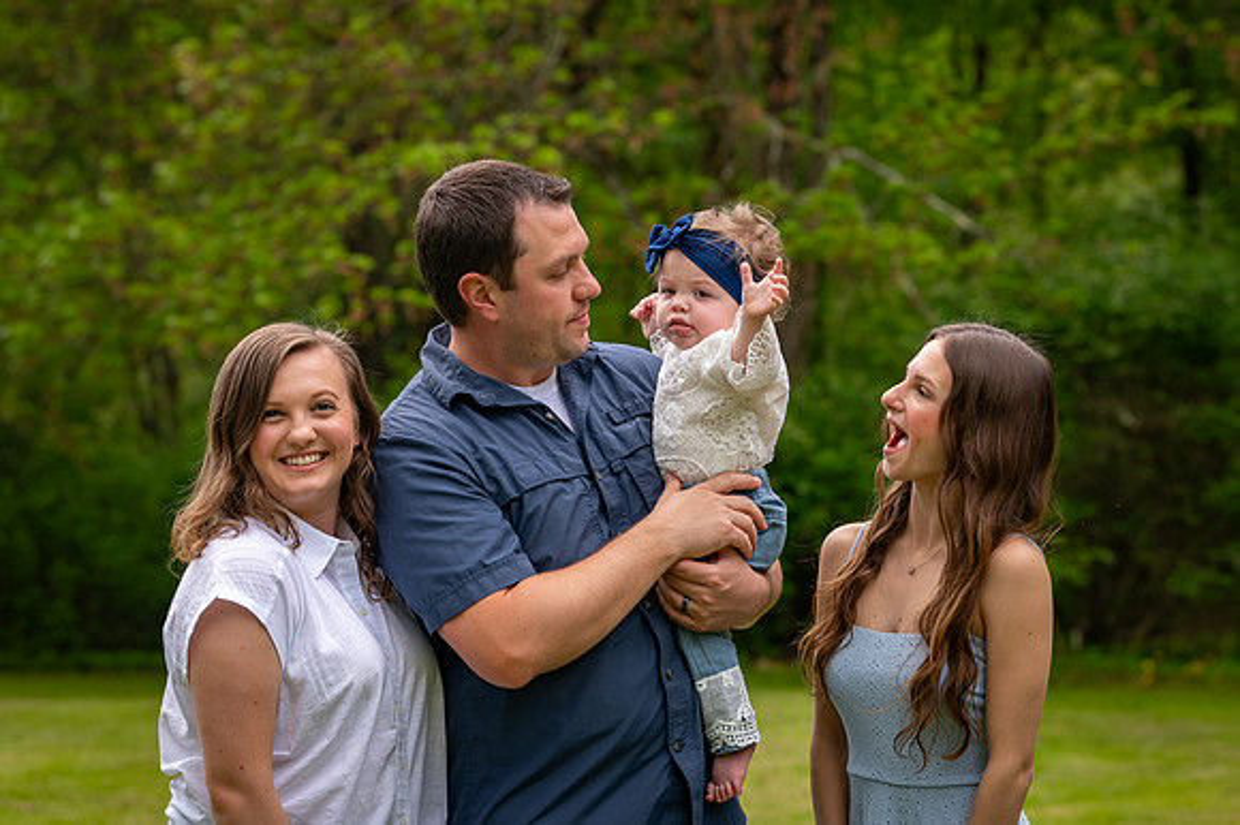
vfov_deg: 10.5
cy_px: 296
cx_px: 684
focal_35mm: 131
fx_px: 4501
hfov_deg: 15.7
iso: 400
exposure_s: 1/800
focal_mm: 102
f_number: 5
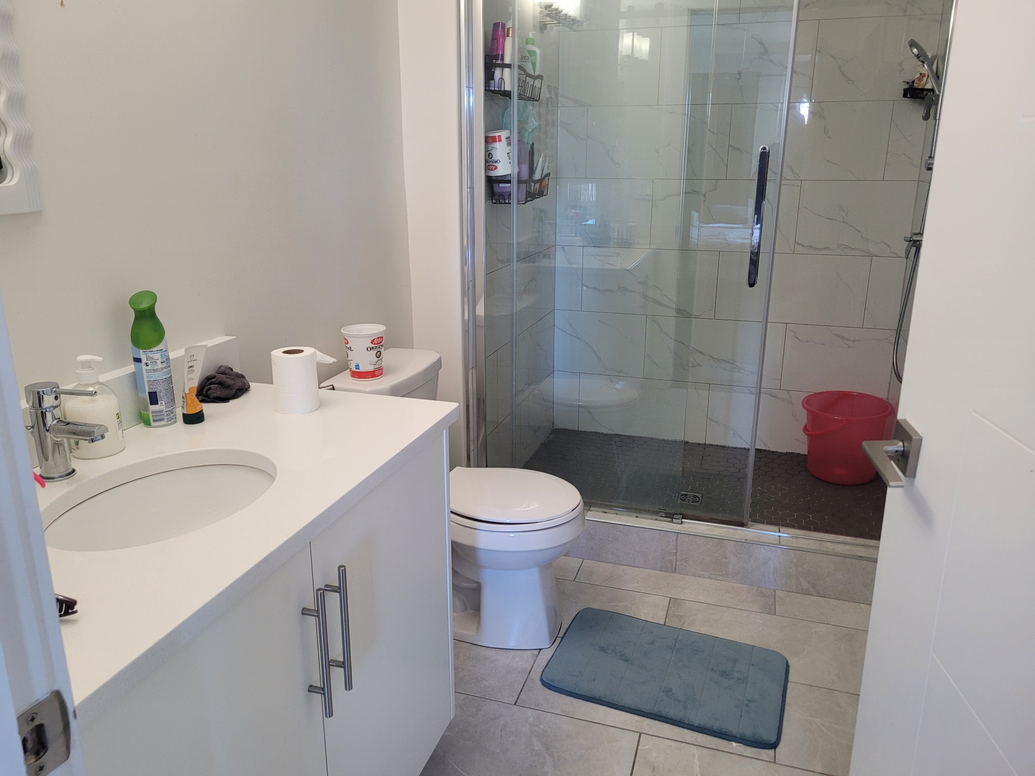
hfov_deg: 67.3
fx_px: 777
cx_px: 518
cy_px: 388
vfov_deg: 53.1
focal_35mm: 26
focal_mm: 5.4
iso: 250
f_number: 1.8
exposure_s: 1/60.2
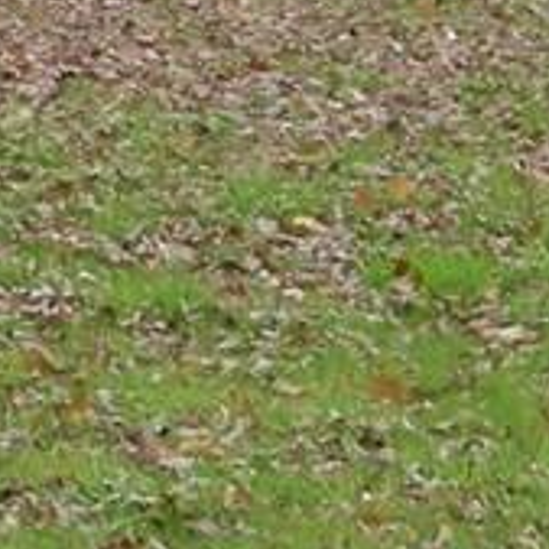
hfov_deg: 7.1
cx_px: -583
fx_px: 4235
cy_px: -356
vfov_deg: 7.3
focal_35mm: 236
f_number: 4.6
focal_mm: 9.1
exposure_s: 1/143
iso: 64
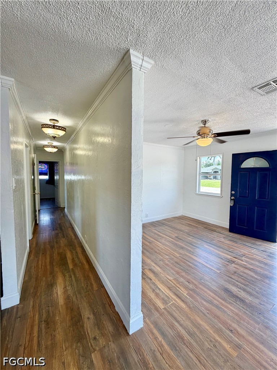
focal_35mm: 14
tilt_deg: -3.9
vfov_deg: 102.1
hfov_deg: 85.7
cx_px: 138
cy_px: 185
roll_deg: -0.7
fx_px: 149
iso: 40
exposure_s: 1/120
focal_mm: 2.22
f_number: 2.2
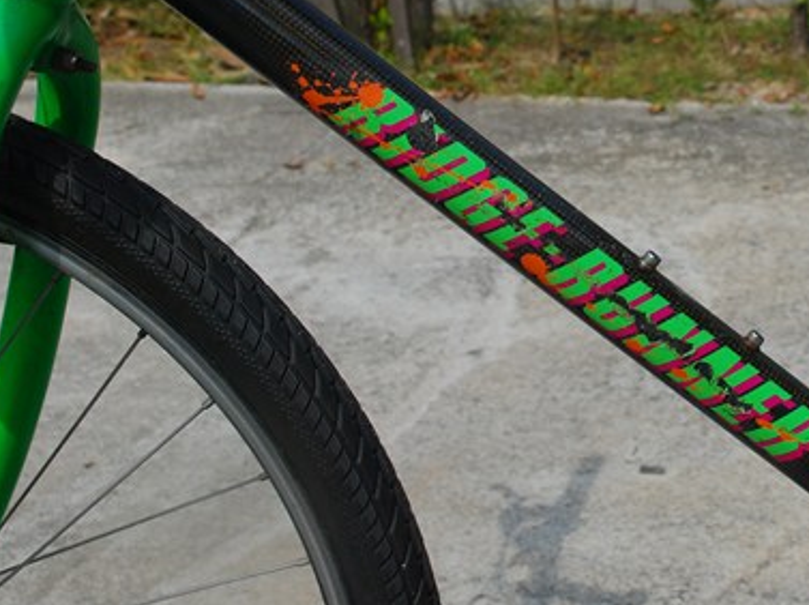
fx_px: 1564
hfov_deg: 28.1
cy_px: 182
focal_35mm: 67
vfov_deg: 21.8
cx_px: 704
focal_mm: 26
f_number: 8
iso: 250
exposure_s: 1/800
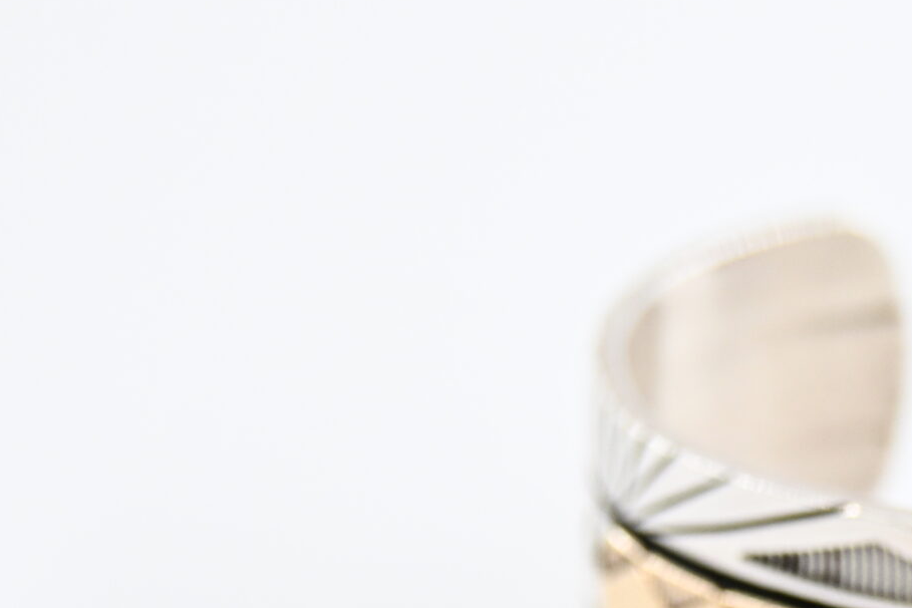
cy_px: 665
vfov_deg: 5.2
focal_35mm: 262
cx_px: 1136
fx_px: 6637
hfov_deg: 7.8
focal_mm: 62
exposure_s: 1/500
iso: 800
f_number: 5
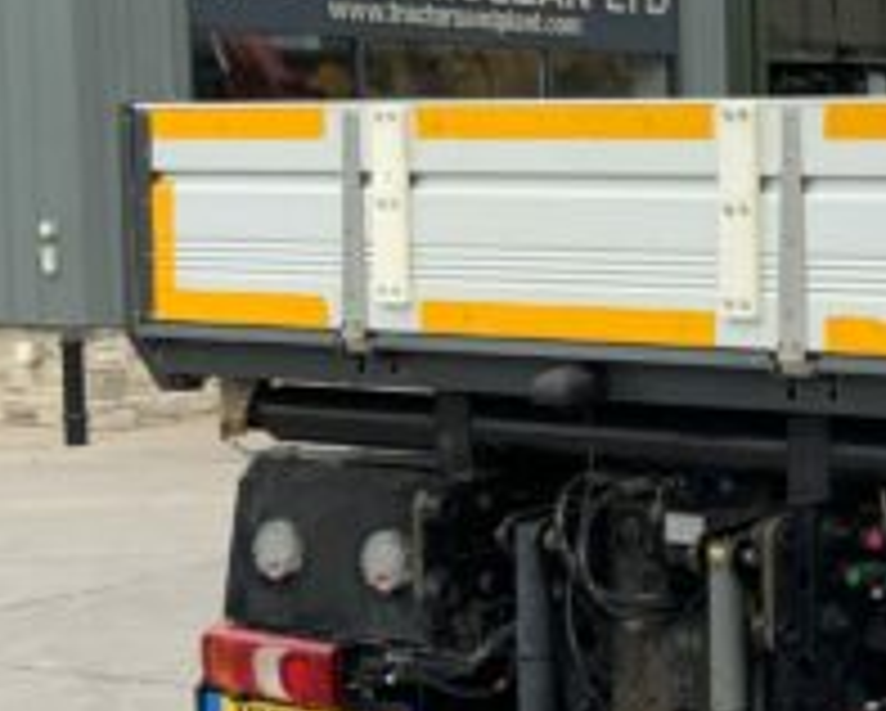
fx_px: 2415
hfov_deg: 19.1
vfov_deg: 16.7
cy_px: 374
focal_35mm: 92
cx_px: 1183
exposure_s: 1/855
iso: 16
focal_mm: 3
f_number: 1.8
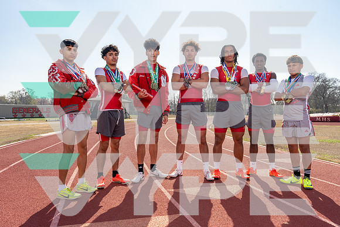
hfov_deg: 63.6
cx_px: 170
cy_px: 114
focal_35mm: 29
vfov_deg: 45.0
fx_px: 274
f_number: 9
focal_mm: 29
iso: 125
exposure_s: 1/200
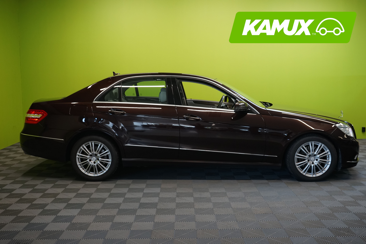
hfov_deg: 50.7
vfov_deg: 35.1
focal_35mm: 38
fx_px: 386
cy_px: 122
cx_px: 183
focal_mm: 38
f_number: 6.3
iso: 1250
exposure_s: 1/30
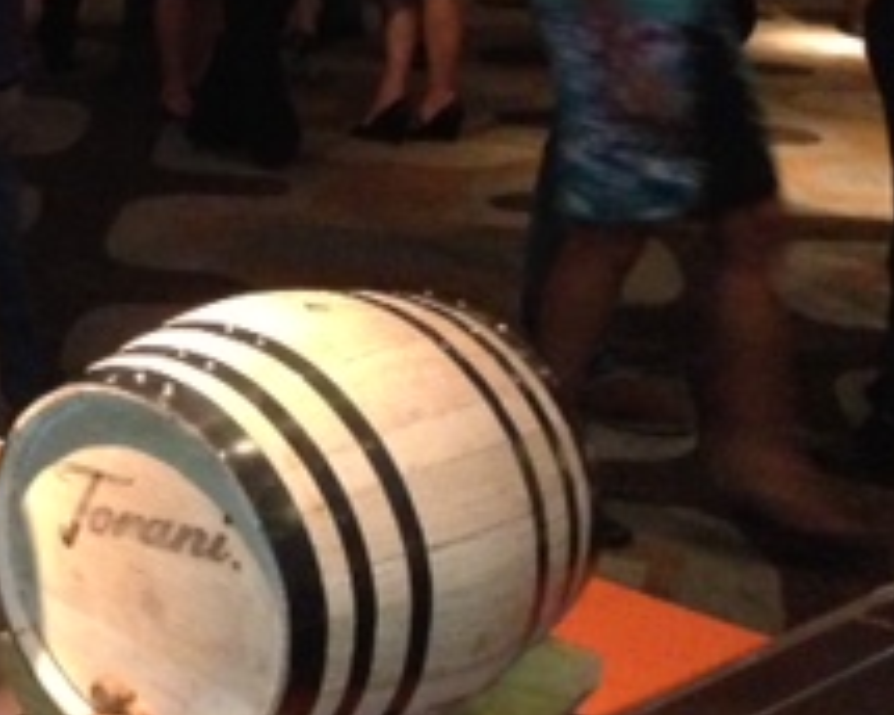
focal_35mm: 96
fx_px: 2540
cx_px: -370
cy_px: -108
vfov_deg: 15.5
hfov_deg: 18.2
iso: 800
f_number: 2.4
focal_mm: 4.13
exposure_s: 1/16
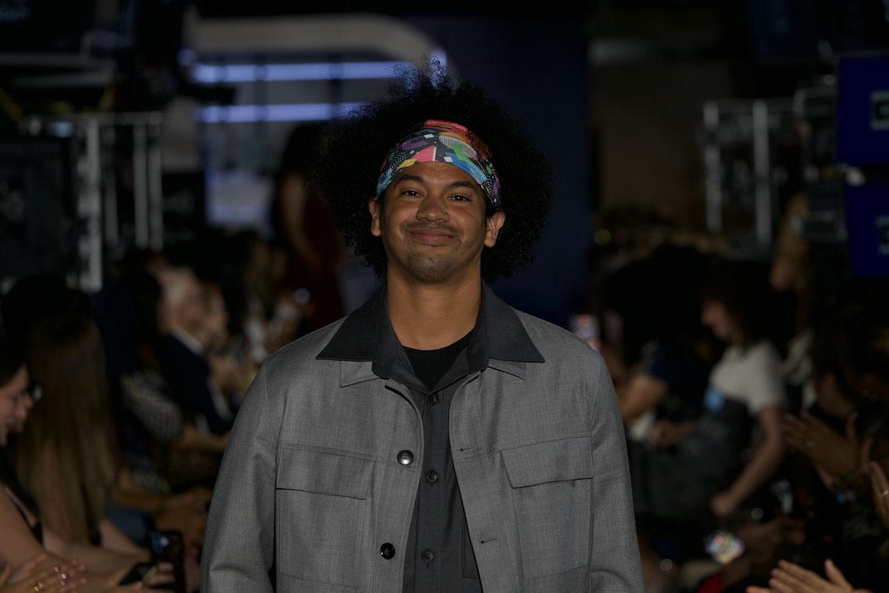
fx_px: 4198
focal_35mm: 170
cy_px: 296
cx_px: 444
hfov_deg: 12.1
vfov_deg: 8.1
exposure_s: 1/250
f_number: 5.4
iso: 1600
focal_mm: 170
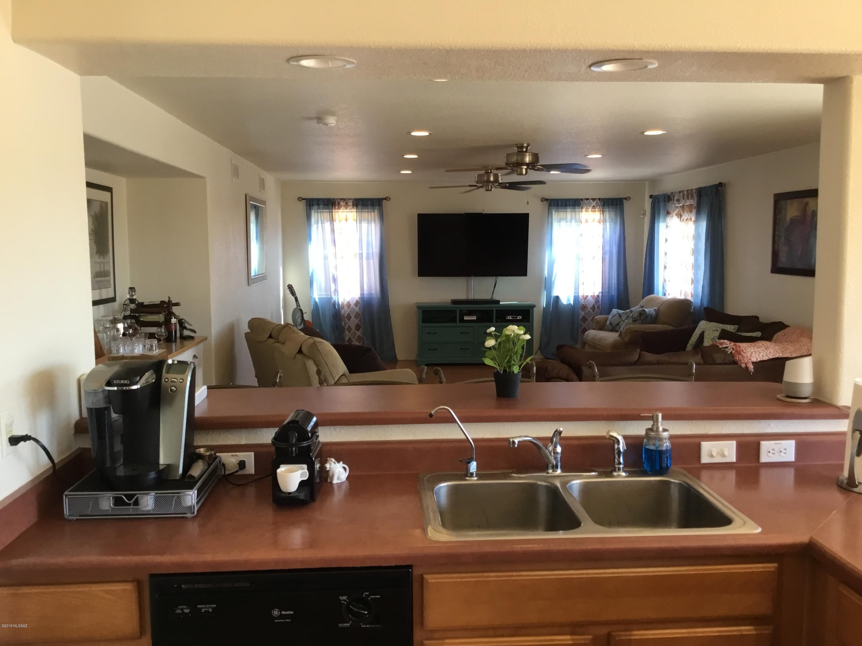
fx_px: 772
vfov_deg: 45.4
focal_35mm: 31
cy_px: 323
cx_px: 431
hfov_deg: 58.4
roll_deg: +0.5
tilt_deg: -6.9
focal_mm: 3.3
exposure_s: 1/30
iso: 32
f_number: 2.4
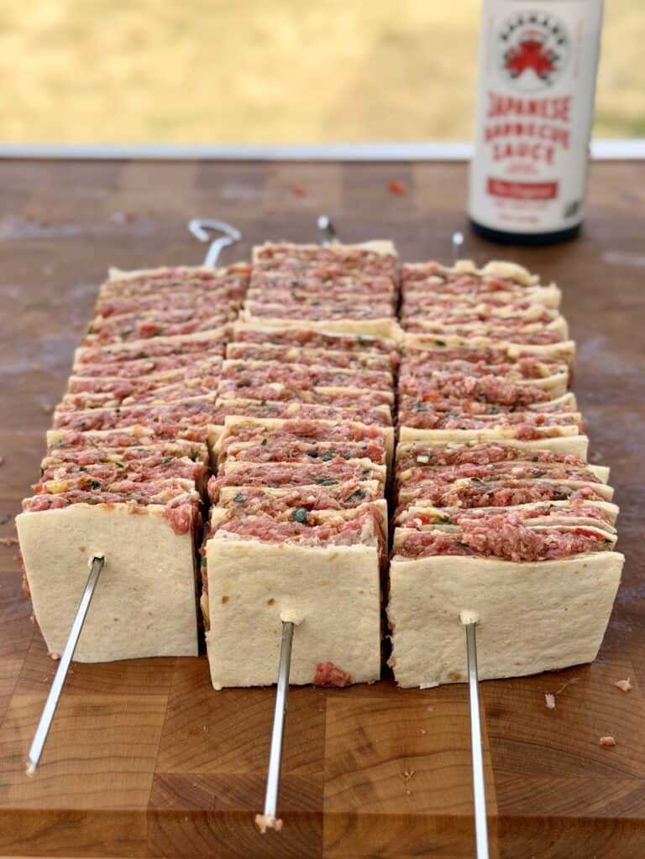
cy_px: 430
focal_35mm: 48
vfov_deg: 39.7
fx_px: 1193
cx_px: 322
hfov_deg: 30.3
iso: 64
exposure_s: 1/1307
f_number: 1.78
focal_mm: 6.76
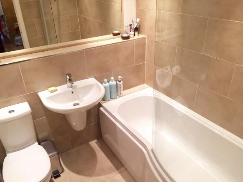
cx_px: 122
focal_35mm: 29
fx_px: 204
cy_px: 91
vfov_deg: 48.2
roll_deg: +2.4
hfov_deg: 61.7
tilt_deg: -27.8
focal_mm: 4.15
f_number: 2.2
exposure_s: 1/33
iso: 160
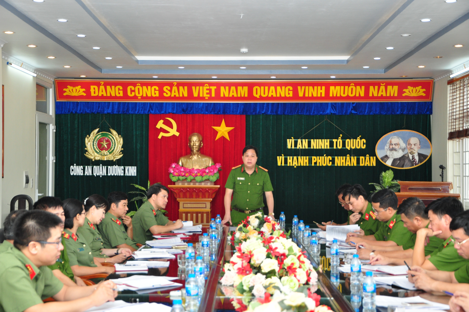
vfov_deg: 21.5
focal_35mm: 63
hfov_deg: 31.9
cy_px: 156
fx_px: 820
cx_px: 234
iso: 800
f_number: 4.8
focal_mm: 42
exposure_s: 1/200
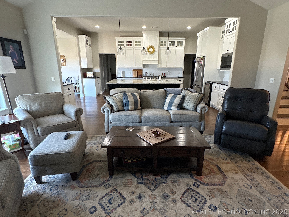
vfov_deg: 85.7
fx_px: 117
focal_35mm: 14
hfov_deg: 102.1
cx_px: 144
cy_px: 108
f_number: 2.2
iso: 500
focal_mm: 2.22
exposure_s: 1/60
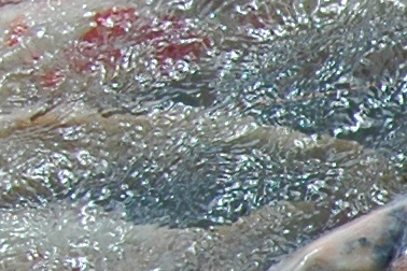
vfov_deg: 4.4
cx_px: 1477
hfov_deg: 5.9
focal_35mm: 310
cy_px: 547
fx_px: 3504
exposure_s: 1/250
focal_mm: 26
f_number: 9.5
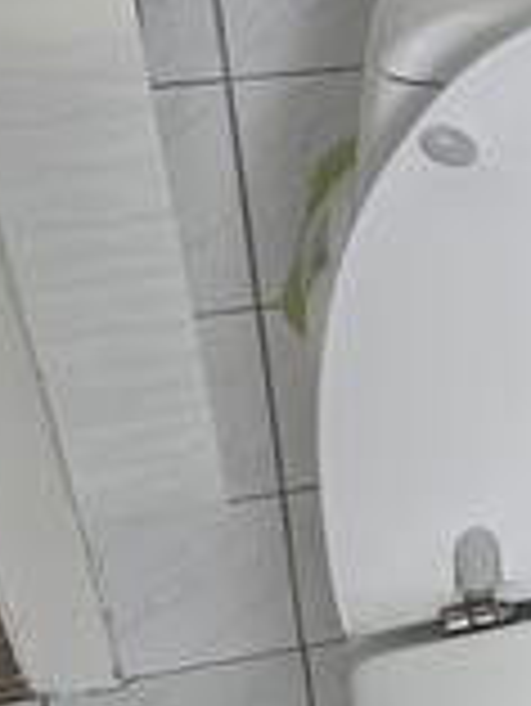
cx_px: 868
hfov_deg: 15.2
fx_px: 1797
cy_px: 297
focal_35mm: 88
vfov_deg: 22.2
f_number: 1.7
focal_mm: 6.3
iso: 160
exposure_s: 1/180
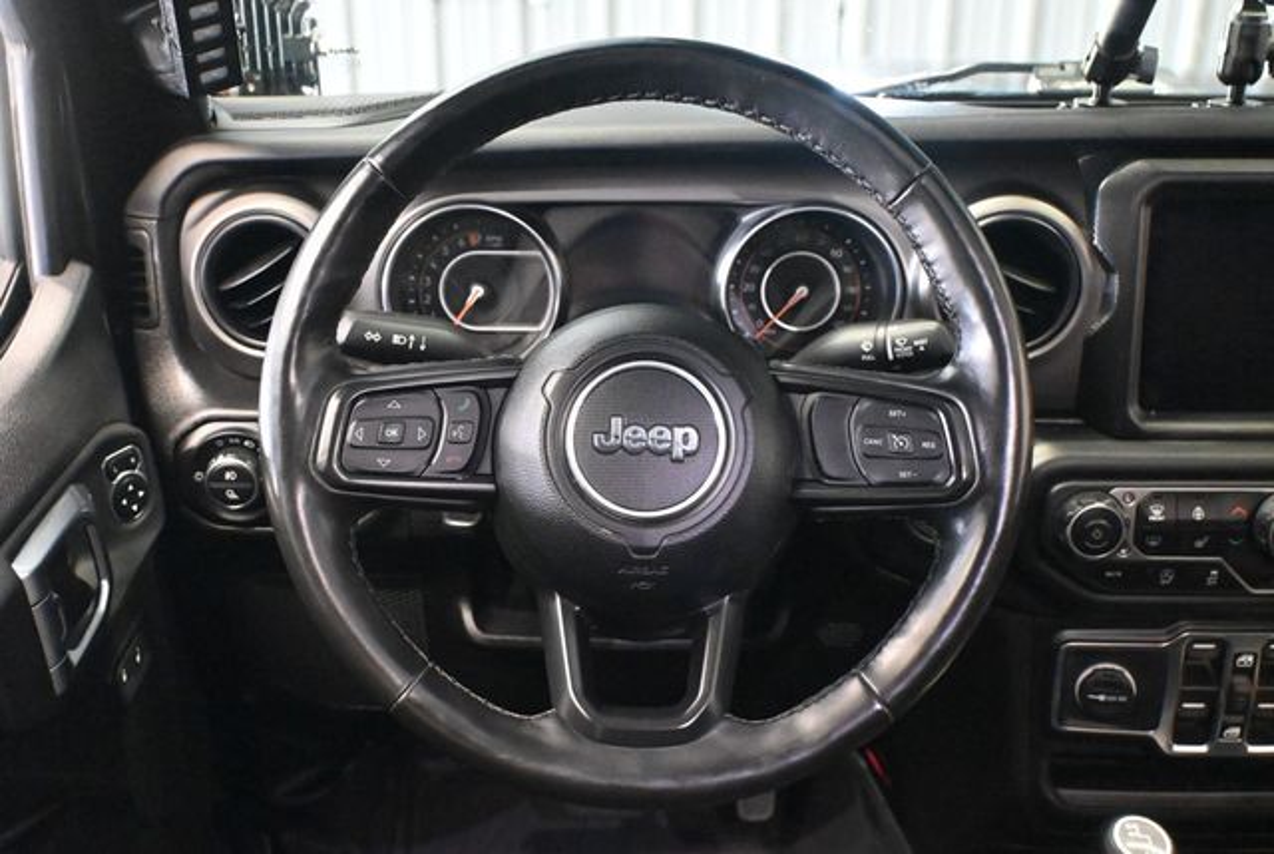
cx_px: 637
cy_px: 427
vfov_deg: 35.6
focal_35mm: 38
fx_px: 1329
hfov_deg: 51.2
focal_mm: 25
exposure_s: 1/40
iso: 12800
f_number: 4.2
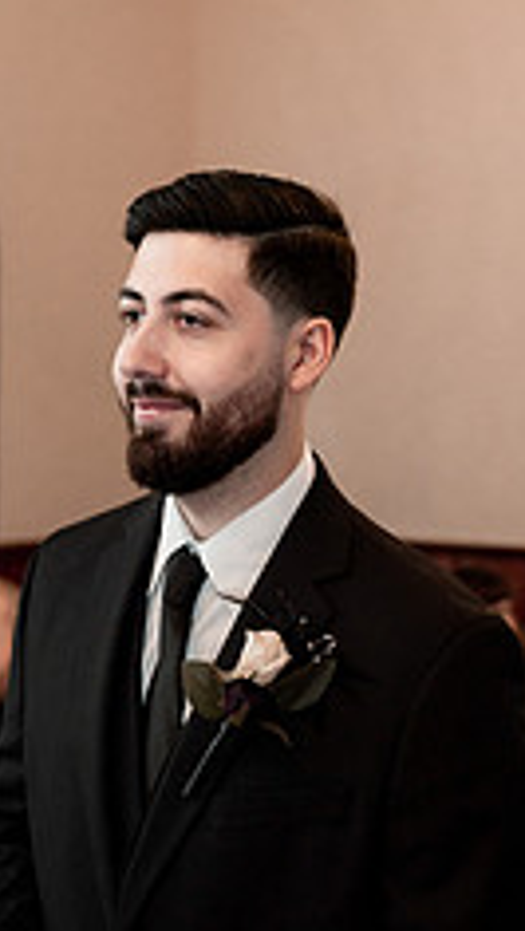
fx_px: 1878
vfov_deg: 27.3
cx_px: 178
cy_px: 178
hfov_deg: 15.9
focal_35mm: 76
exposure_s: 1/250
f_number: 2.8
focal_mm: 38
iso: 500
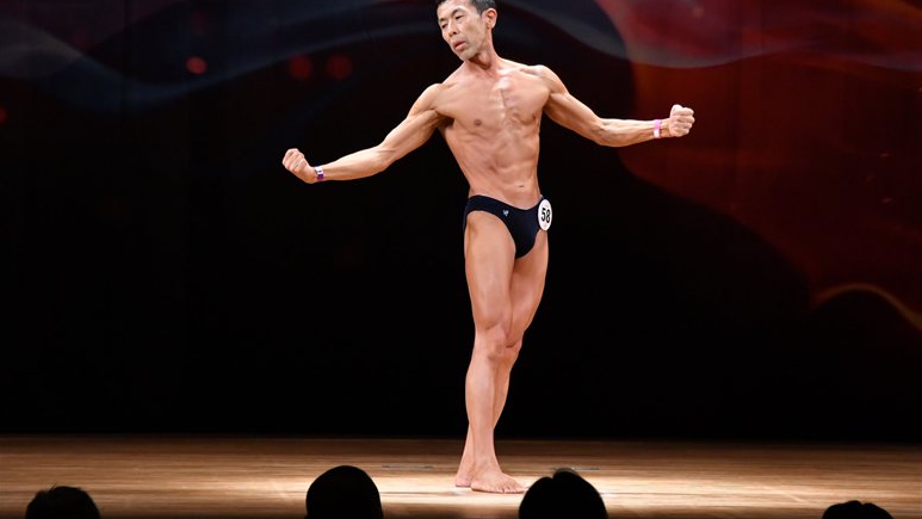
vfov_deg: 4.8
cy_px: 217
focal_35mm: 252
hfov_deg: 8.6
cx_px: 461
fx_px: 6161
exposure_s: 1/400
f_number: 5.6
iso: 4000
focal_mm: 160
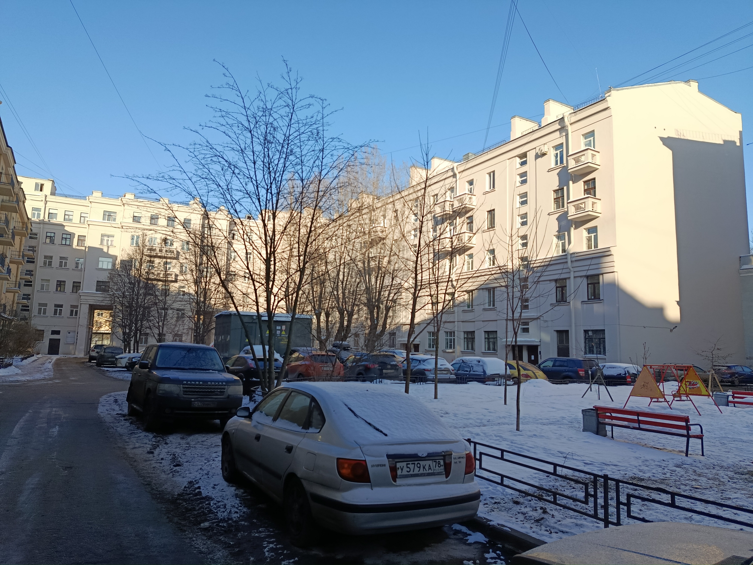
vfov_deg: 56.8
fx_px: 522
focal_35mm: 24
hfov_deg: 71.6
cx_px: 376
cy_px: 282
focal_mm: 5.24
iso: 50
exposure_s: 1/377
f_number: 1.7
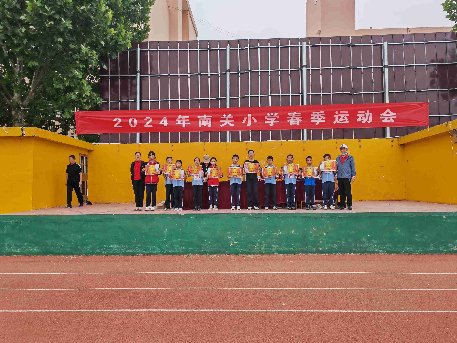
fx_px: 356
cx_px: 228
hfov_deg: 65.3
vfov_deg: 51.4
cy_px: 172
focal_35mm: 27
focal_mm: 5.53
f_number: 1.8
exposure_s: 1/1667
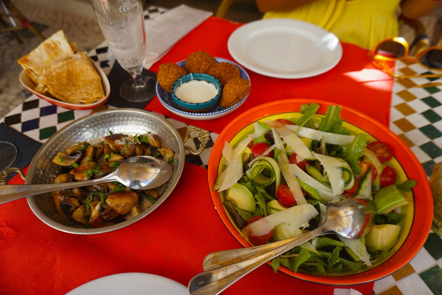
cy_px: 148
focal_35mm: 24
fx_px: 295
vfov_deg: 53.1
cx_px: 221
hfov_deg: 73.7
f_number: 3.5
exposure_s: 1/400
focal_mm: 16
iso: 160
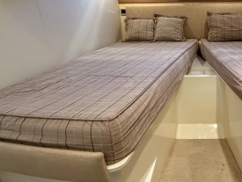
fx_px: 196
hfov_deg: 58.2
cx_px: 196
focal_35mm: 28
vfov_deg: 49.7
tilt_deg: -19.5
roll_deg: +0.2
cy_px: 80
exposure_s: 1/60
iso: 640
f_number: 2.2
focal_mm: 2.22
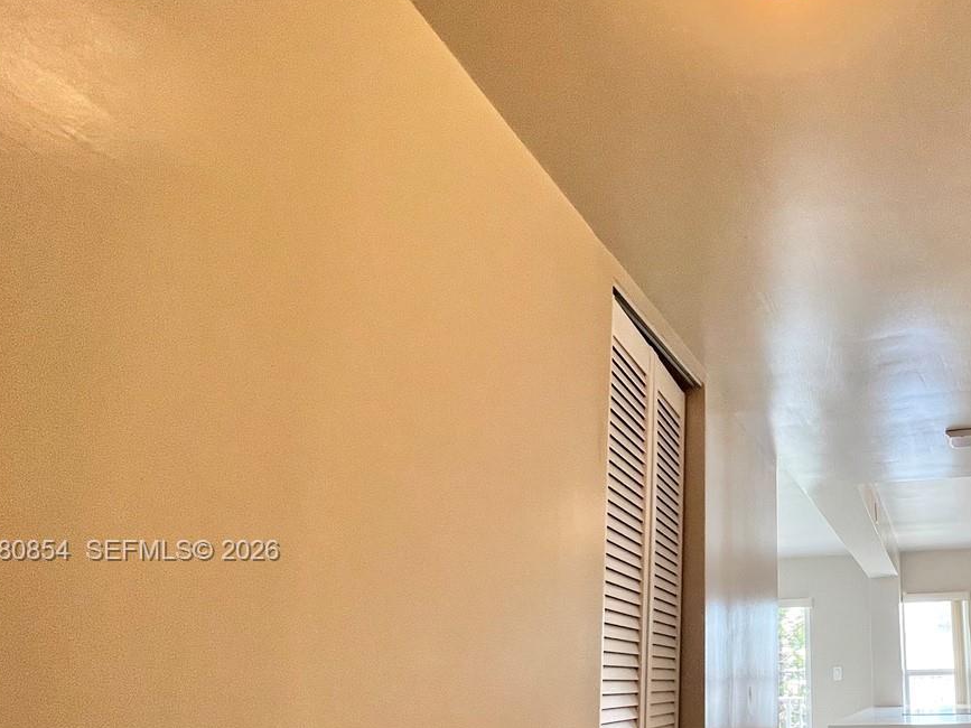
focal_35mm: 24
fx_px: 673
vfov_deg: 54.0
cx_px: 827
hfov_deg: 63.0
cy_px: 552
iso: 80
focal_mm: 1.57
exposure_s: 1/120
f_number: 1.8
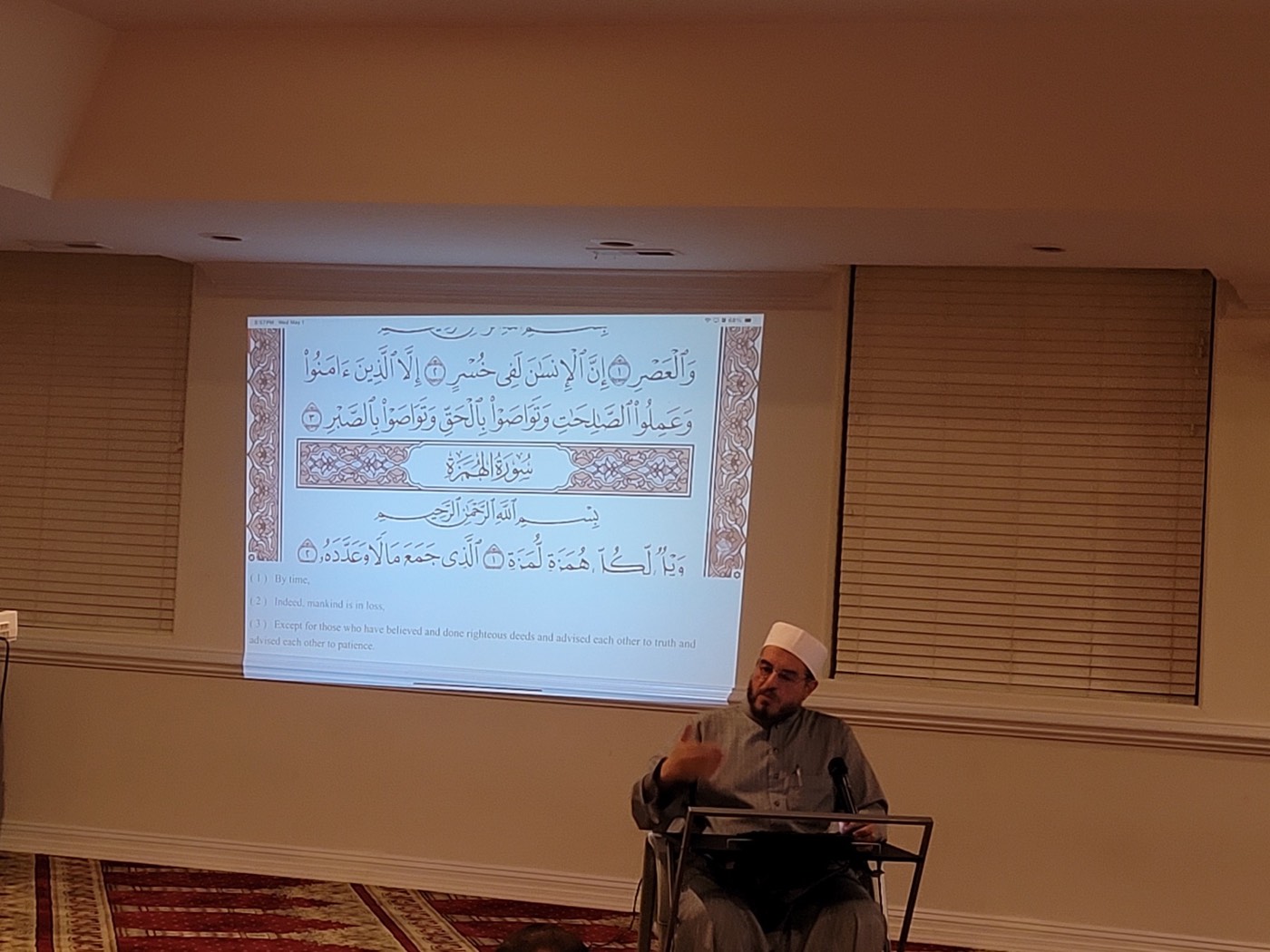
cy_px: 476
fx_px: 917
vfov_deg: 54.9
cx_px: 635
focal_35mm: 25
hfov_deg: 69.4
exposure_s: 1/40
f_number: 1.8
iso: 320
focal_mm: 7
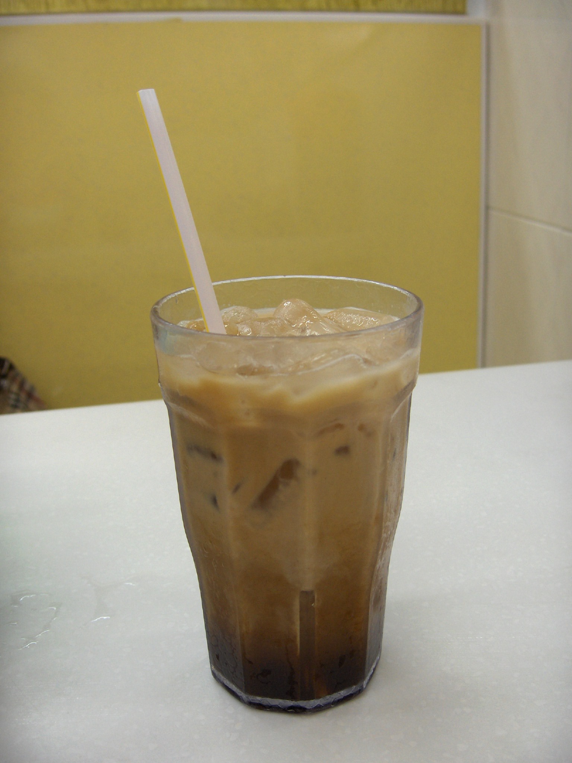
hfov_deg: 36.8
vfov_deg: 47.9
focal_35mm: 39
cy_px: 382
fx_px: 859
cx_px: 286
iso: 195
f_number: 2.8
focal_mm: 8
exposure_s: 1/73.7
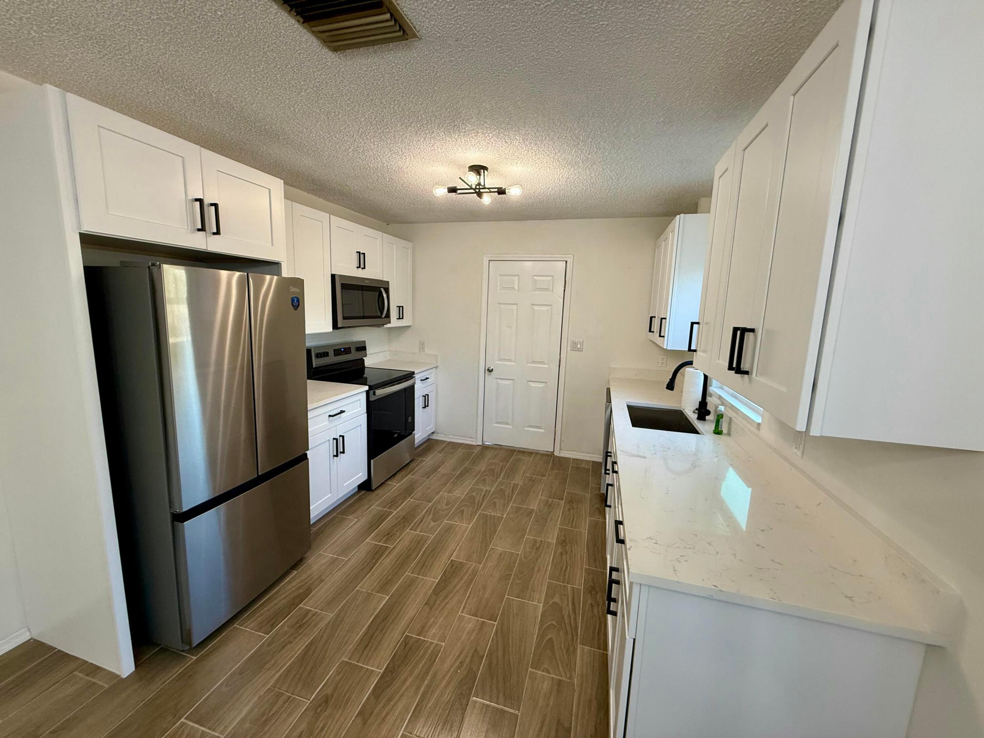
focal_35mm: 14
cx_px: 492
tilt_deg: -7.2
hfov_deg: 102.1
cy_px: 369
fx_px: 398
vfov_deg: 85.7
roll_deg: -1.7
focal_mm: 2.22
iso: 200
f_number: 2.2
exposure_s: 1/120
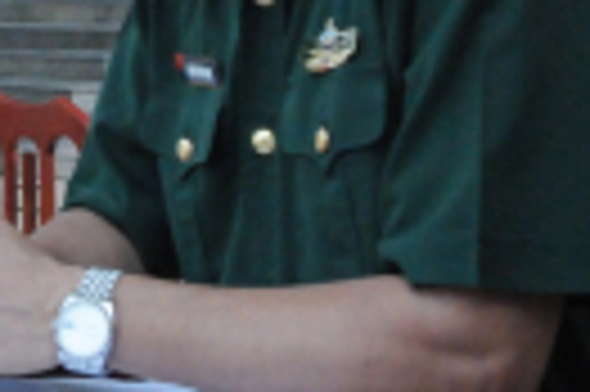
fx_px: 2472
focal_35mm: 151
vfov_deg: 8.8
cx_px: -320
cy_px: -196
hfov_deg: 12.8
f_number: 13
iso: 3200
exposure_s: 1/640
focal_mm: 24
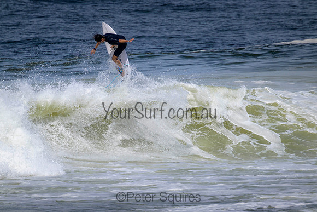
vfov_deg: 1.7
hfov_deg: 2.6
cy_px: 106
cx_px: 158
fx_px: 7046
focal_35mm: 800
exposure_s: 1/2000
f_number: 11
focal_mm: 800
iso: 400
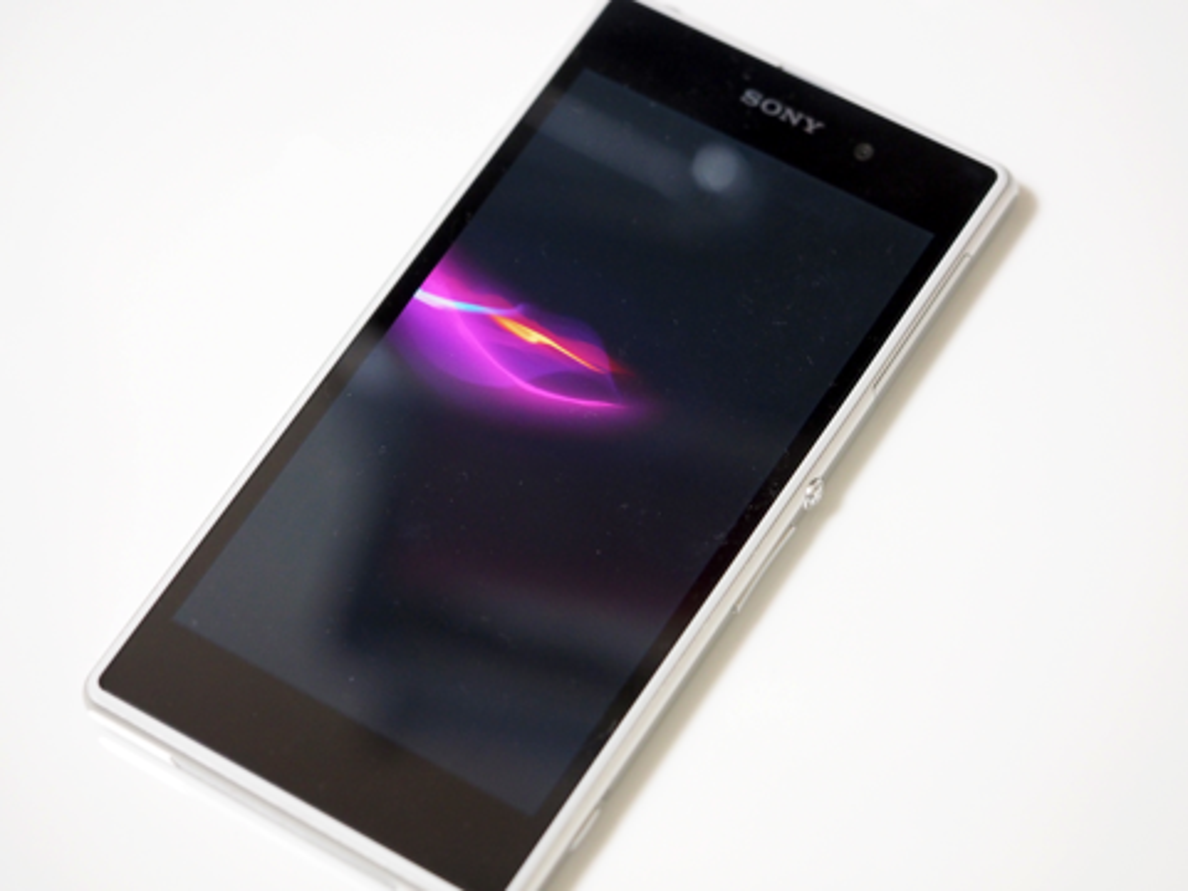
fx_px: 4118
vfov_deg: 12.3
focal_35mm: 120
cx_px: 594
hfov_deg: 16.4
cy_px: 446
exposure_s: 1/30
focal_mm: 60
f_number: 2.8
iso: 1600
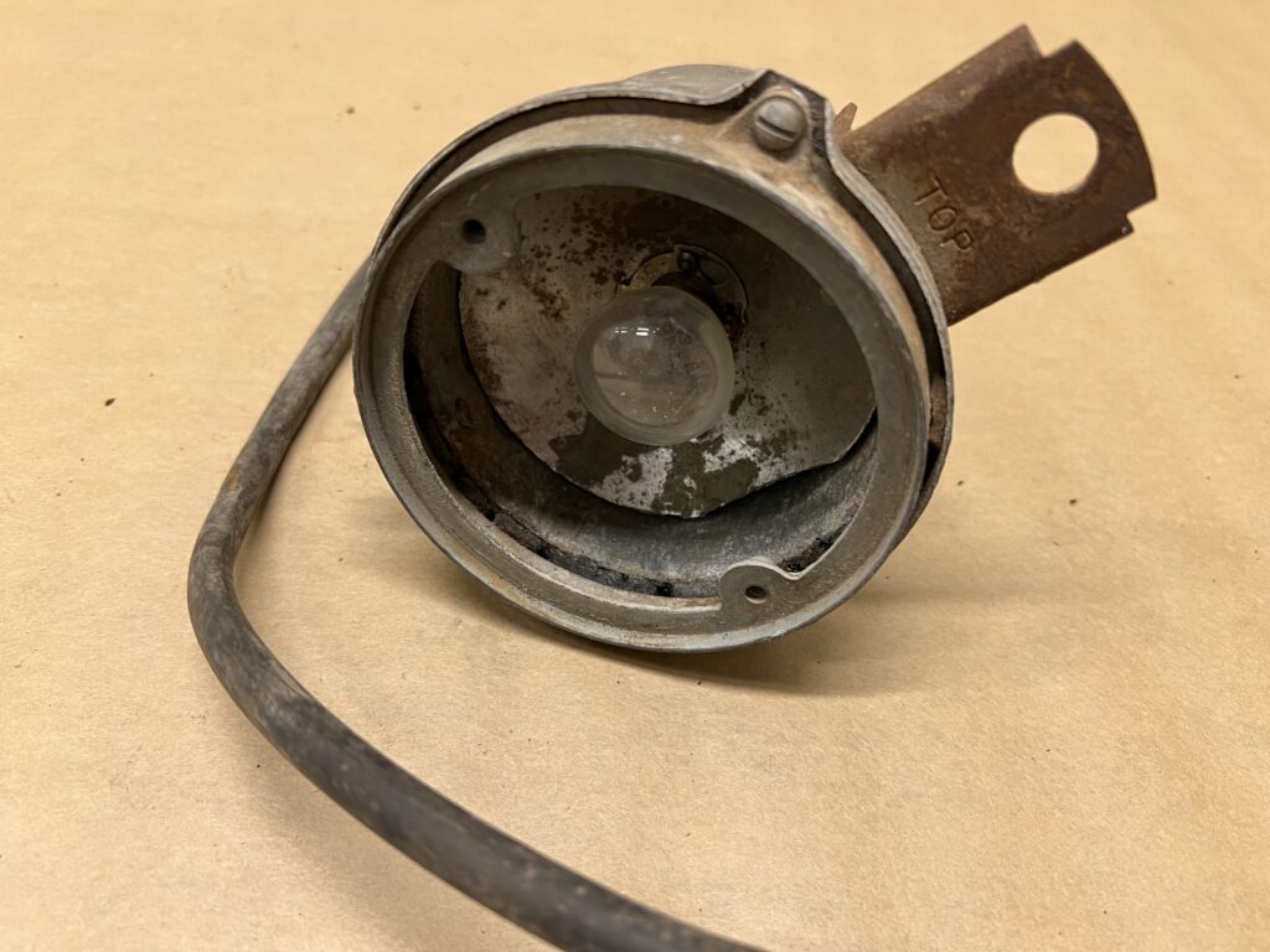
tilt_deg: -44.9
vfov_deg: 53.1
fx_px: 954
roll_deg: -7.5
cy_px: 476
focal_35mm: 26
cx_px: 635
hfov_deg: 67.3
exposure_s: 1/50
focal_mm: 5.7
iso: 80
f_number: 1.5
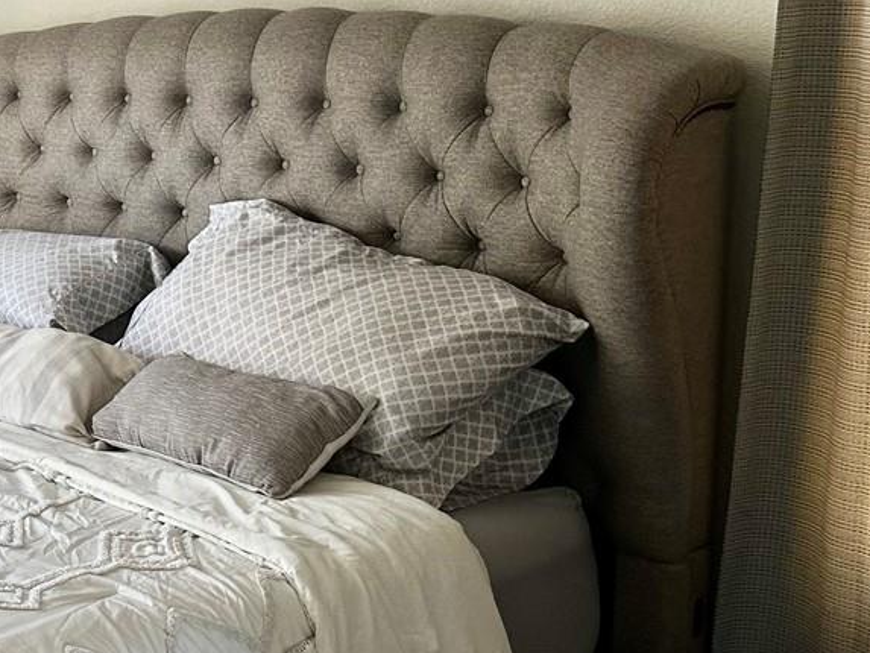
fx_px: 1684
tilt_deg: -6.9
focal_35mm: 67
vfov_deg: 21.9
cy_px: 252
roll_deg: +1.1
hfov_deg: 25.0
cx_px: -273
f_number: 1.78
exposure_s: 1/121
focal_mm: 6.86
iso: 125
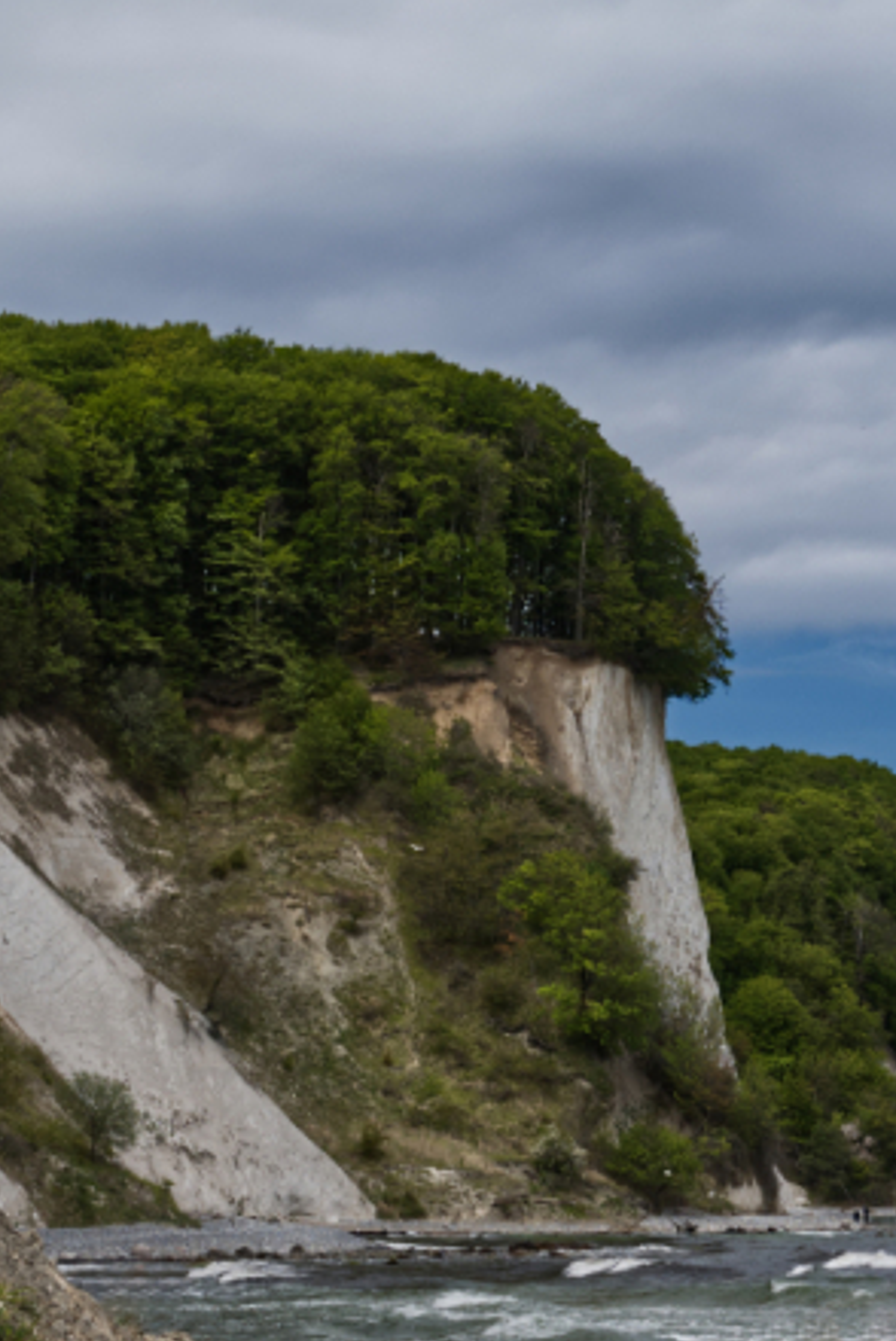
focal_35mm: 109
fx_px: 4063
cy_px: 866
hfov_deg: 12.5
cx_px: 684
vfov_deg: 18.7
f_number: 8
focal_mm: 48
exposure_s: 1/200
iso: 100
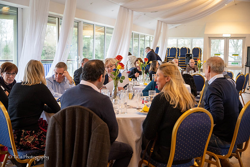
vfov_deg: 28.1
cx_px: 125
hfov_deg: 41.1
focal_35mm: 48
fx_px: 333
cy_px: 84
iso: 1000
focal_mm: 48
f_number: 3.2
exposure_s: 1/60
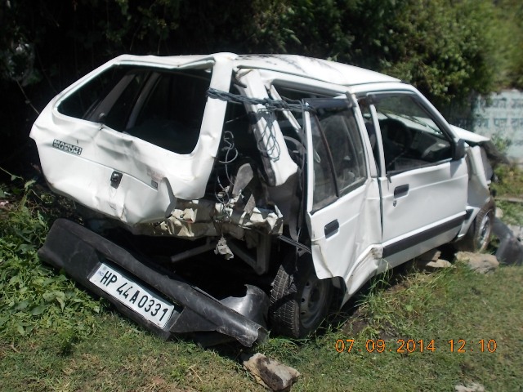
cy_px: 196
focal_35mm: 39
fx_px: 589
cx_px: 262
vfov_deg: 36.8
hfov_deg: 47.9
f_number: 9.8
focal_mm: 6.9
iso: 80
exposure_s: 1/200
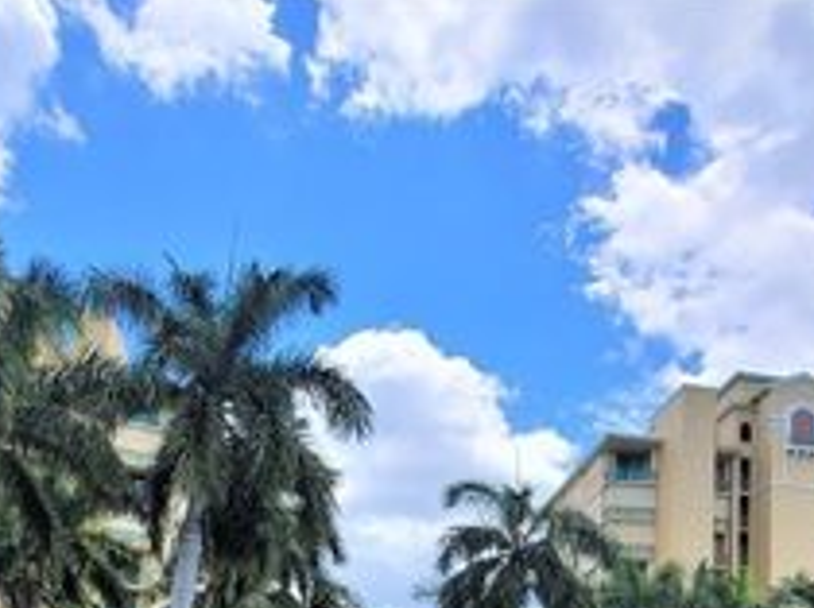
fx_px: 728
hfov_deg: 58.2
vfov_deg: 36.3
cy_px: 711
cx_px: 353
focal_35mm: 31
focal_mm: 1.74
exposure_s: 1/1623
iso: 40
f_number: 2.2
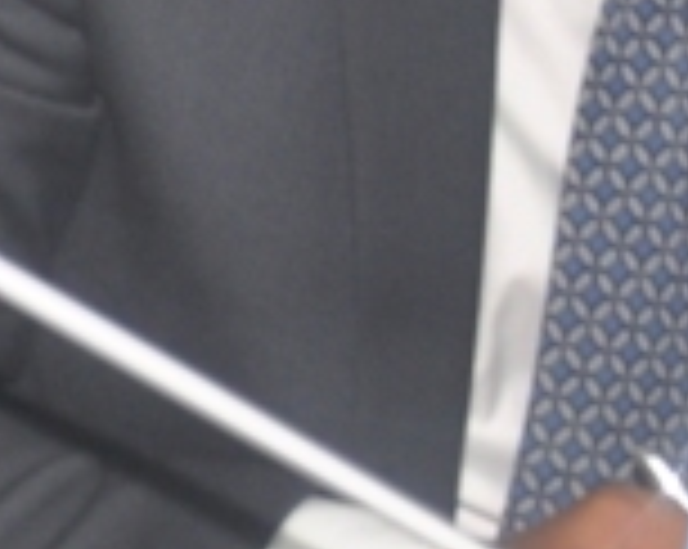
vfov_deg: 4.9
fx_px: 6365
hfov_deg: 6.0
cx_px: -715
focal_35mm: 313
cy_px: 374
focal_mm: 34
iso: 400
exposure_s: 1/60
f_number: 4.2
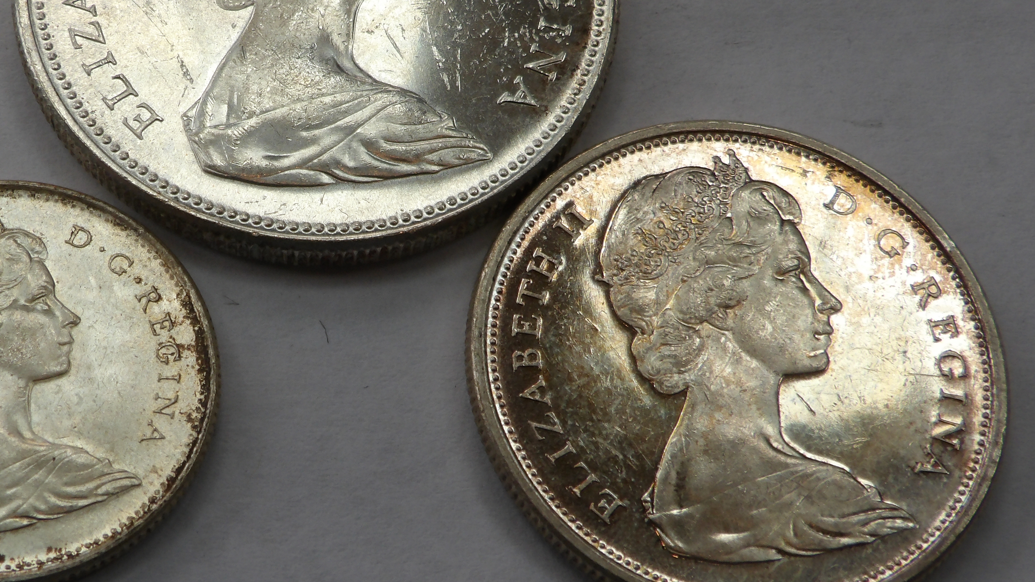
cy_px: 237
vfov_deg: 18.5
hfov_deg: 32.0
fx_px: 1784
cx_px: 315
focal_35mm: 65
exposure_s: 1/129
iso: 100
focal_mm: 7.6
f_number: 4.9
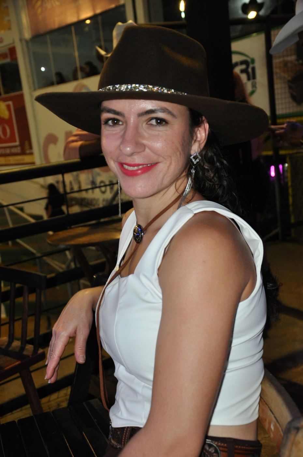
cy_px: 228
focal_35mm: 48
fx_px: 607
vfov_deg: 41.2
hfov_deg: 28.0
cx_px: 152
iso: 800
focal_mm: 32
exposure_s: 1/60
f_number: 4.2
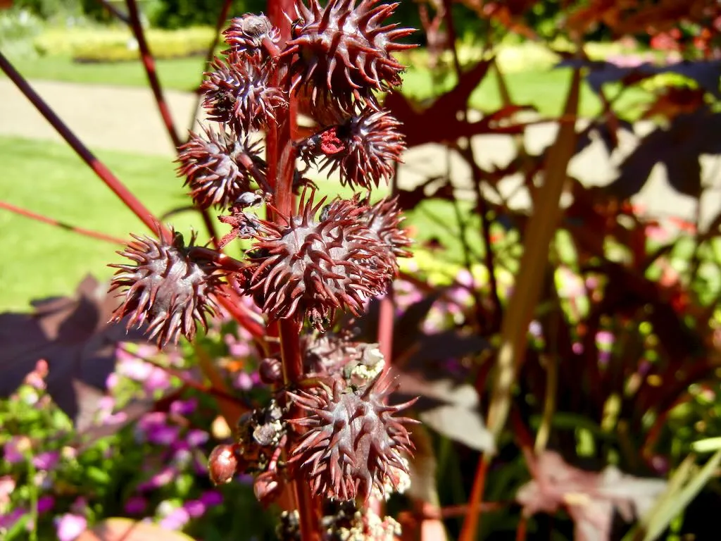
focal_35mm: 30
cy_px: 270
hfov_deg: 60.0
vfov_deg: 46.8
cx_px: 360
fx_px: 625
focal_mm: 5.4
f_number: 3.5
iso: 160
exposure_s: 1/623
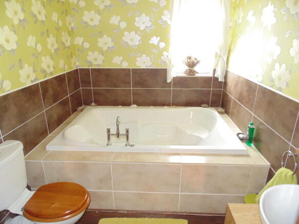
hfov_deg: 76.4
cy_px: 112
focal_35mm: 22
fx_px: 190
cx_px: 150
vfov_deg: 61.1
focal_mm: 4
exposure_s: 1/13
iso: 400
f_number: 3.1
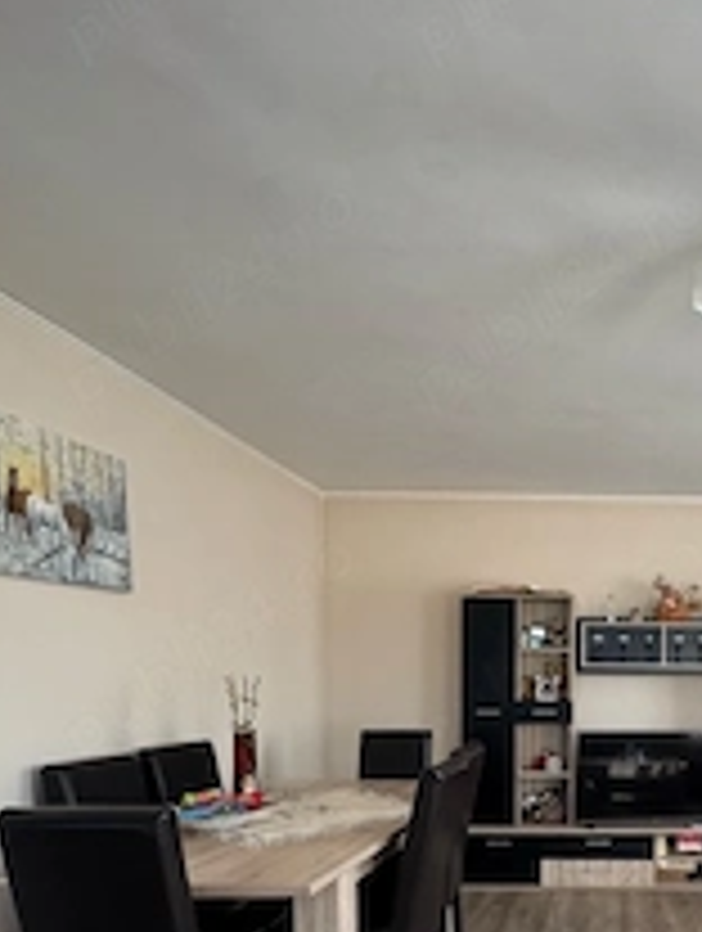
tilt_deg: -2.0
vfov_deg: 61.5
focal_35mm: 27
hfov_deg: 45.9
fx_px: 728
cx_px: 648
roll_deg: -0.3
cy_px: 702
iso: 200
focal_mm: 2.22
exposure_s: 1/99
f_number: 2.2
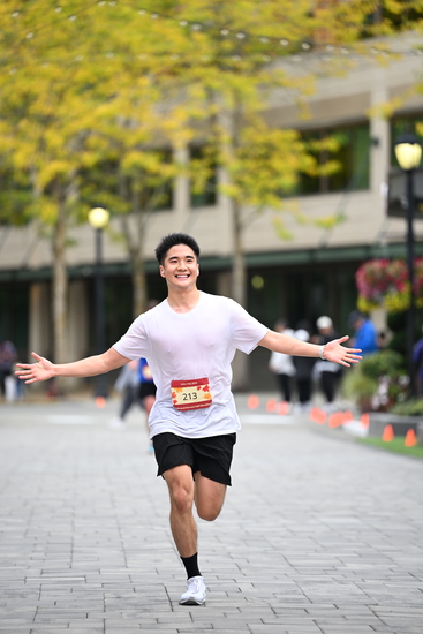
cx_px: 212
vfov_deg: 11.1
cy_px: 317
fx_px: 3258
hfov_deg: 7.4
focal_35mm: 185
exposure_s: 1/2000
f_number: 2.8
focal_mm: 185
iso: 640
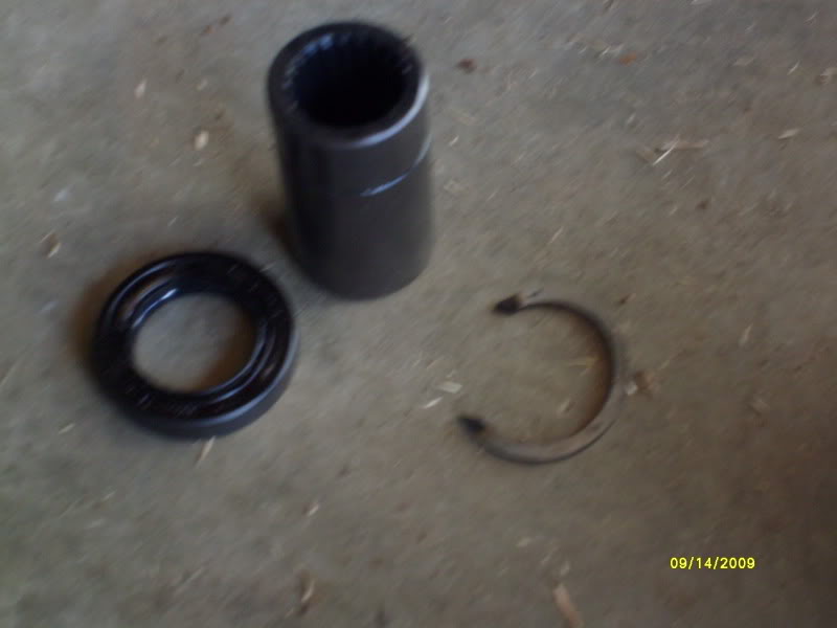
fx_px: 1959
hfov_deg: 24.1
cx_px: 418
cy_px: 314
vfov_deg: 18.2
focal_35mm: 81
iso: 100
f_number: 4.2
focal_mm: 13.7
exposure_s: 1/30
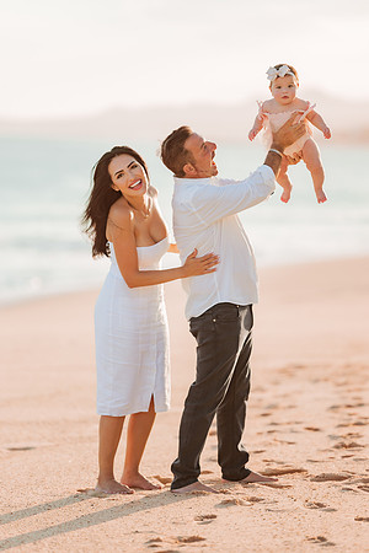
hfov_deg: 10.2
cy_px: 276
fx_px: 2075
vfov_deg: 15.2
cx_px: 184
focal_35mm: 135
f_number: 1.8
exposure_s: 1/3200
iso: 100
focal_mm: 135
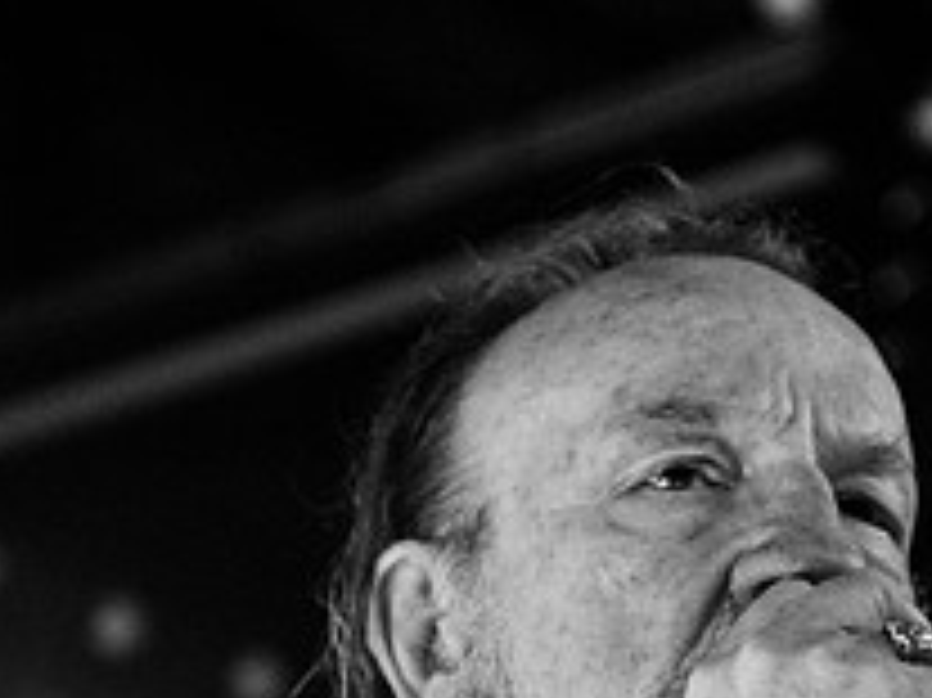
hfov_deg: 10.0
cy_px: 723
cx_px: 630
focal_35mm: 197
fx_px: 5301
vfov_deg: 7.5
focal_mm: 66
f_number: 3.2
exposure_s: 1/160
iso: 2500
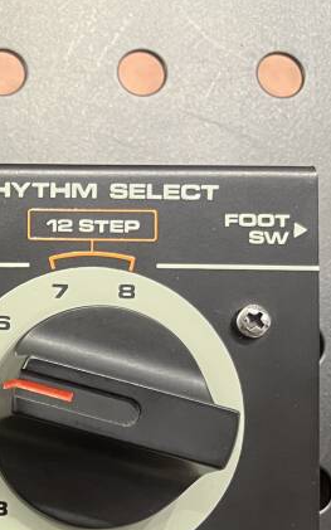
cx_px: -277
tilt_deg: -83.9
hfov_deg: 15.4
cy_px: 495
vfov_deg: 27.4
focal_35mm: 72
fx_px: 1040
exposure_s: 1/60
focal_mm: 5.1
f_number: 1.6
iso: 500
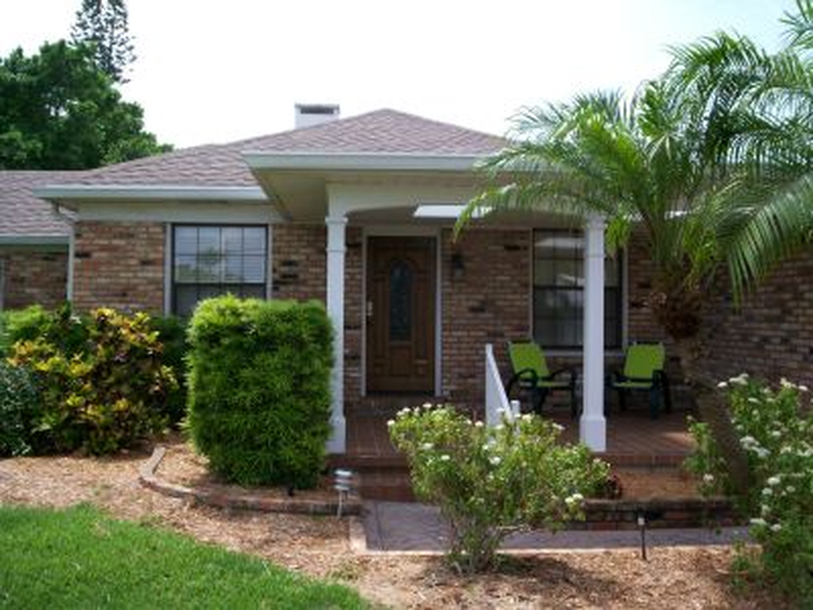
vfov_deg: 39.7
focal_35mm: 36
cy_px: 305
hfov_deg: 51.4
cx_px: 406
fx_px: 846
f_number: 4.5
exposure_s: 1/480
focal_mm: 5.9
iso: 100
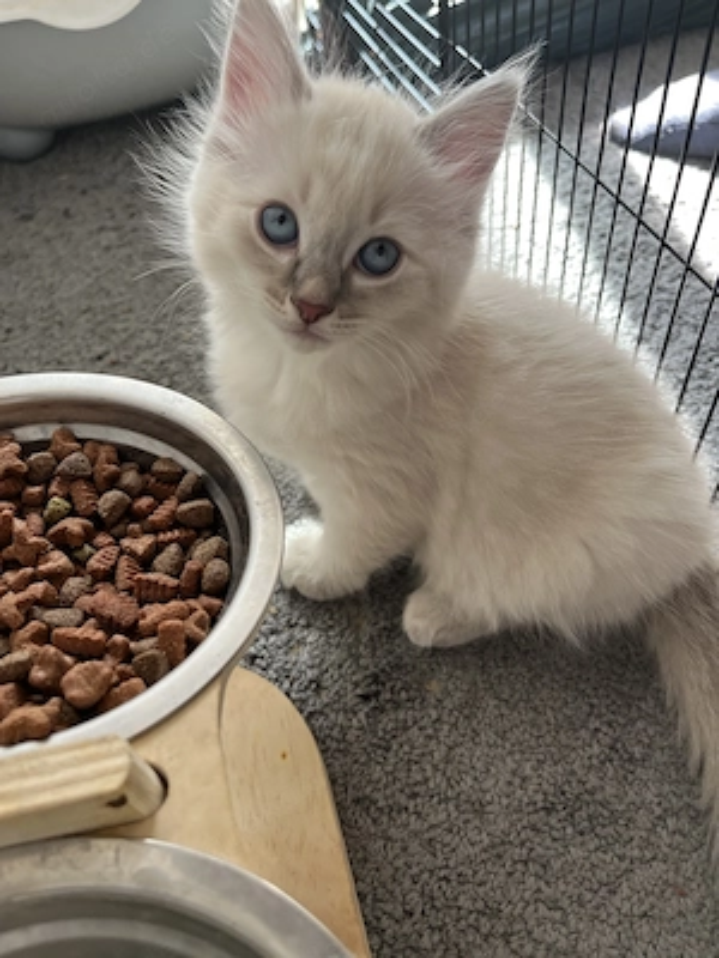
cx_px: 360
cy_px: 479
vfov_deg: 67.3
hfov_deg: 53.1
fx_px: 720
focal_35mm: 26
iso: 64
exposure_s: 1/122
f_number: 1.6
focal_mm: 5.1
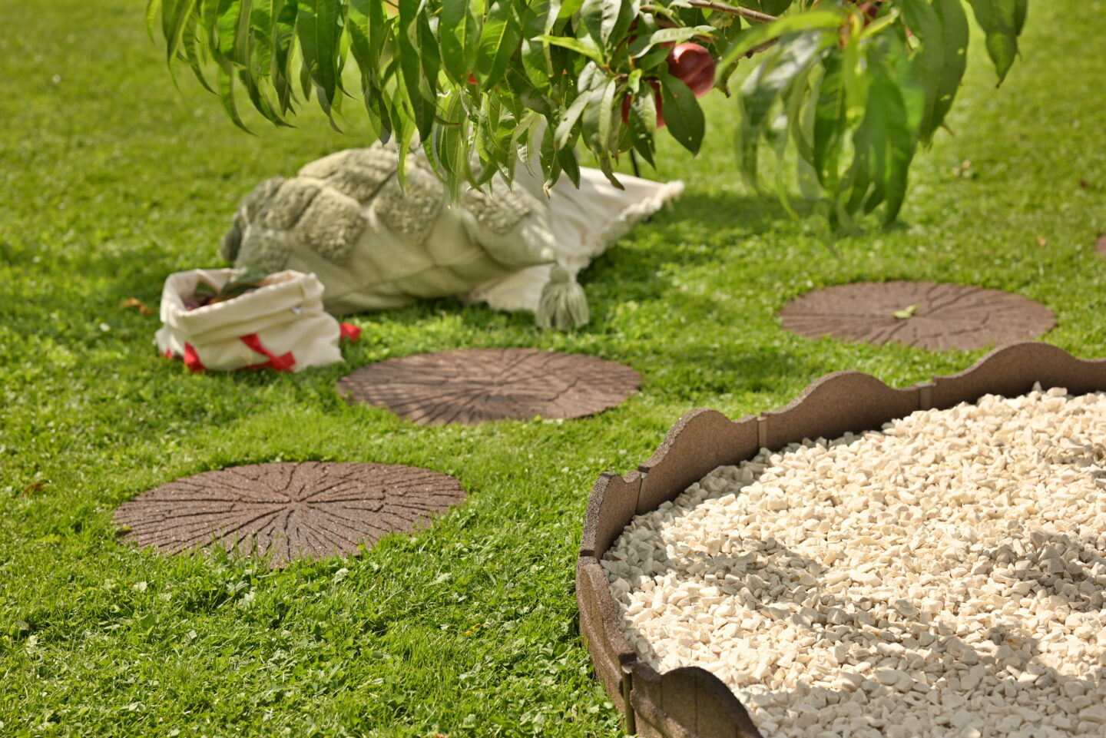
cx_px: 553
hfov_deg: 23.9
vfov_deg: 16.1
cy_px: 369
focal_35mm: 85
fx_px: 2612
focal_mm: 85
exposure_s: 1/400
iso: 100
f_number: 5
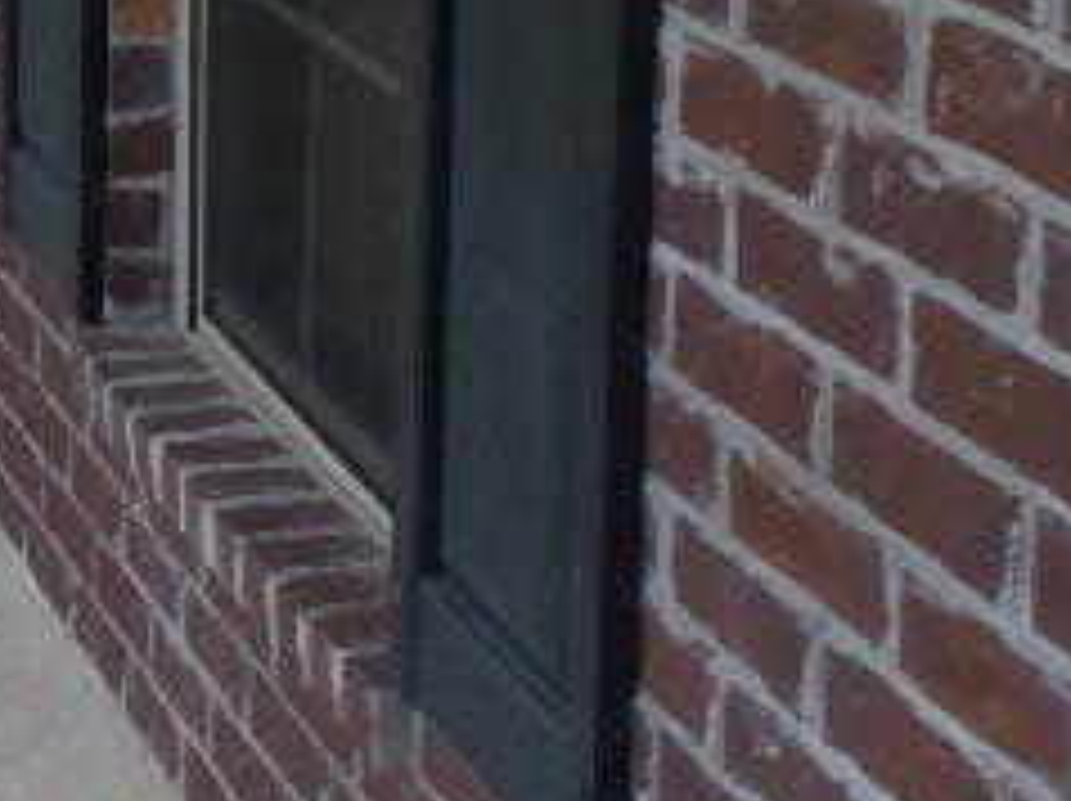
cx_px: -536
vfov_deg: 14.3
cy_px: -261
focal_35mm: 99
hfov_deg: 17.8
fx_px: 3060
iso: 100
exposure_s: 1/320
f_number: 3.5
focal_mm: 4.1
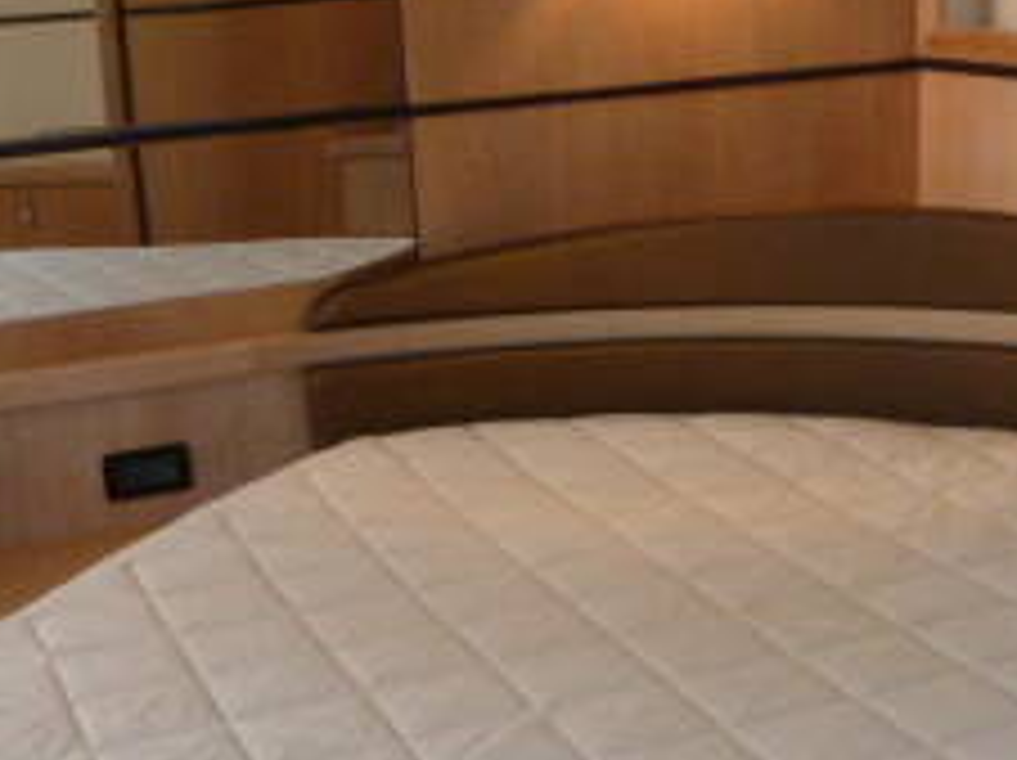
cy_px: 693
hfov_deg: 28.6
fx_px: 1996
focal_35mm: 68
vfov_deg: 21.1
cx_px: 572
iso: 250
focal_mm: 4.3
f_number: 3.3
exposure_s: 1/60
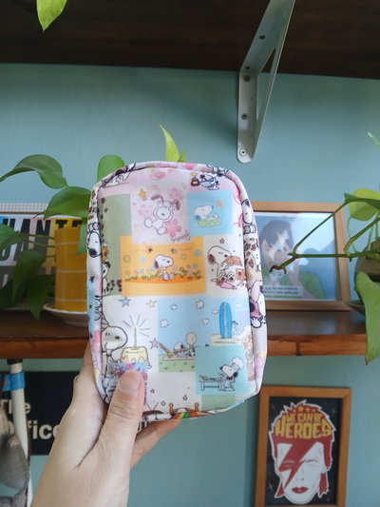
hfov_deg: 53.1
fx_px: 380
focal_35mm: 26
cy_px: 254
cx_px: 190
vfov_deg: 67.3
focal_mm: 3.98
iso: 200
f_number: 1.8
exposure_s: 1/50
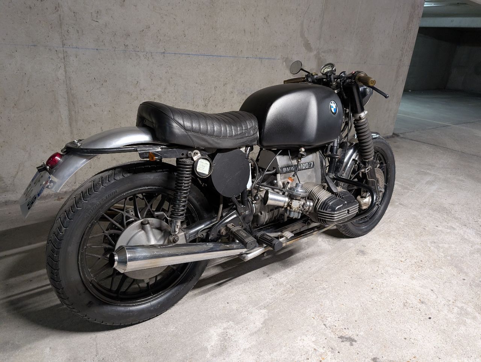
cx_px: 240
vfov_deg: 56.9
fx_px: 334
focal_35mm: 24
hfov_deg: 71.5
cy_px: 181
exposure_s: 1/100
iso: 587
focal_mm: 6.9
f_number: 1.68
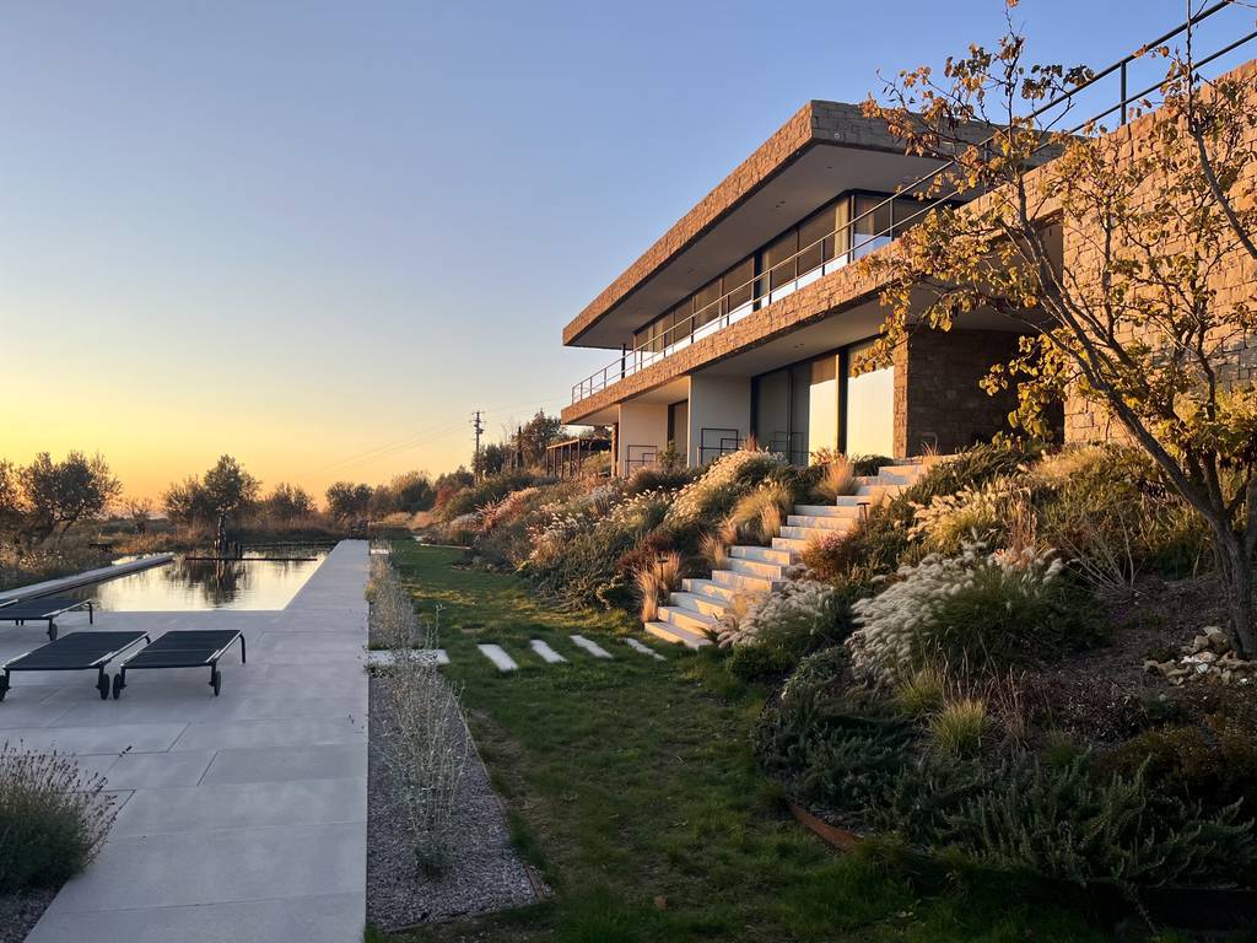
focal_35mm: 26
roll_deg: -1.2
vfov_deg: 53.1
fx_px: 944
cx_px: 628
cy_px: 472
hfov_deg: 67.3
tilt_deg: +0.9
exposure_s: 1/718
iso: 50
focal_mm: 5.1
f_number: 1.6
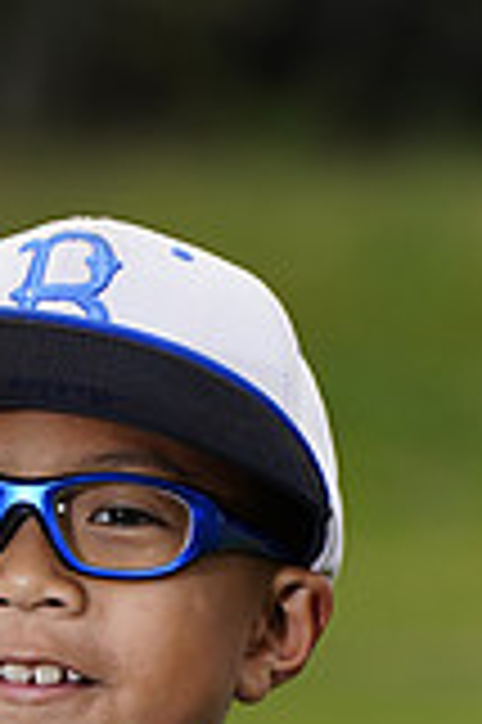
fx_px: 14530
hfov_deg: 1.9
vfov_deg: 2.9
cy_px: 1016
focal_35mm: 722
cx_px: -56
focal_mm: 200
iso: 100
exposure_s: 1/250
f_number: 6.3
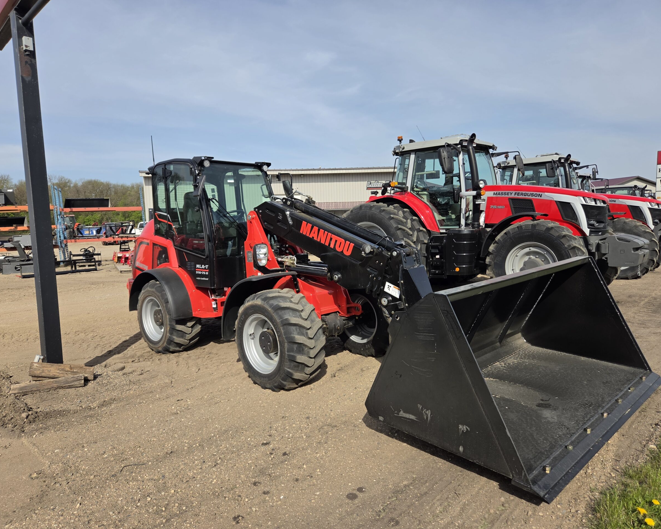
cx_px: 324
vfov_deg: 58.8
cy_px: 264
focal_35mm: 24
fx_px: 470
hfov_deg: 70.3
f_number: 1.8
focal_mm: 5.4
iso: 80
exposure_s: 1/4558
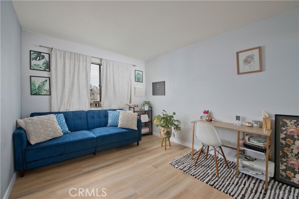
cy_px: 100
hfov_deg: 104.2
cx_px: 150
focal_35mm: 14
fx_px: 116
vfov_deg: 81.2
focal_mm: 14
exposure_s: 1/200
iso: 400
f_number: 7.1
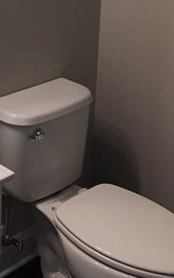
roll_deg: -0.4
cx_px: -52
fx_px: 599
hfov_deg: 15.7
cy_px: -11
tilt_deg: -14.3
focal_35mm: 79
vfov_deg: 24.7
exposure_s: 1/30
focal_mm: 4.15
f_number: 2.2
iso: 25
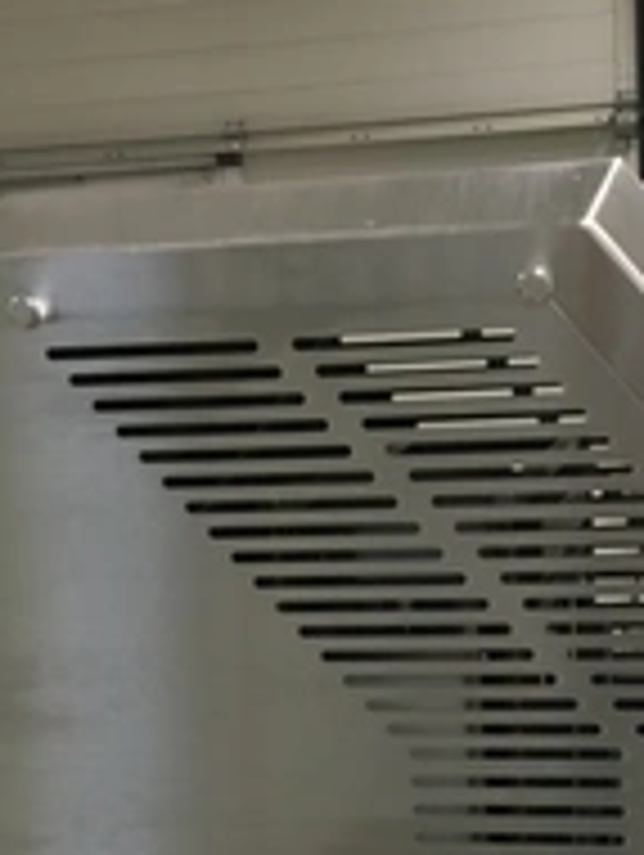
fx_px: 1510
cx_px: 437
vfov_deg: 30.8
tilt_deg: -14.1
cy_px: 688
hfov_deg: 24.0
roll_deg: +2.6
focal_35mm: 61
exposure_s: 1/33
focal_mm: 4.15
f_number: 2.2
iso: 200
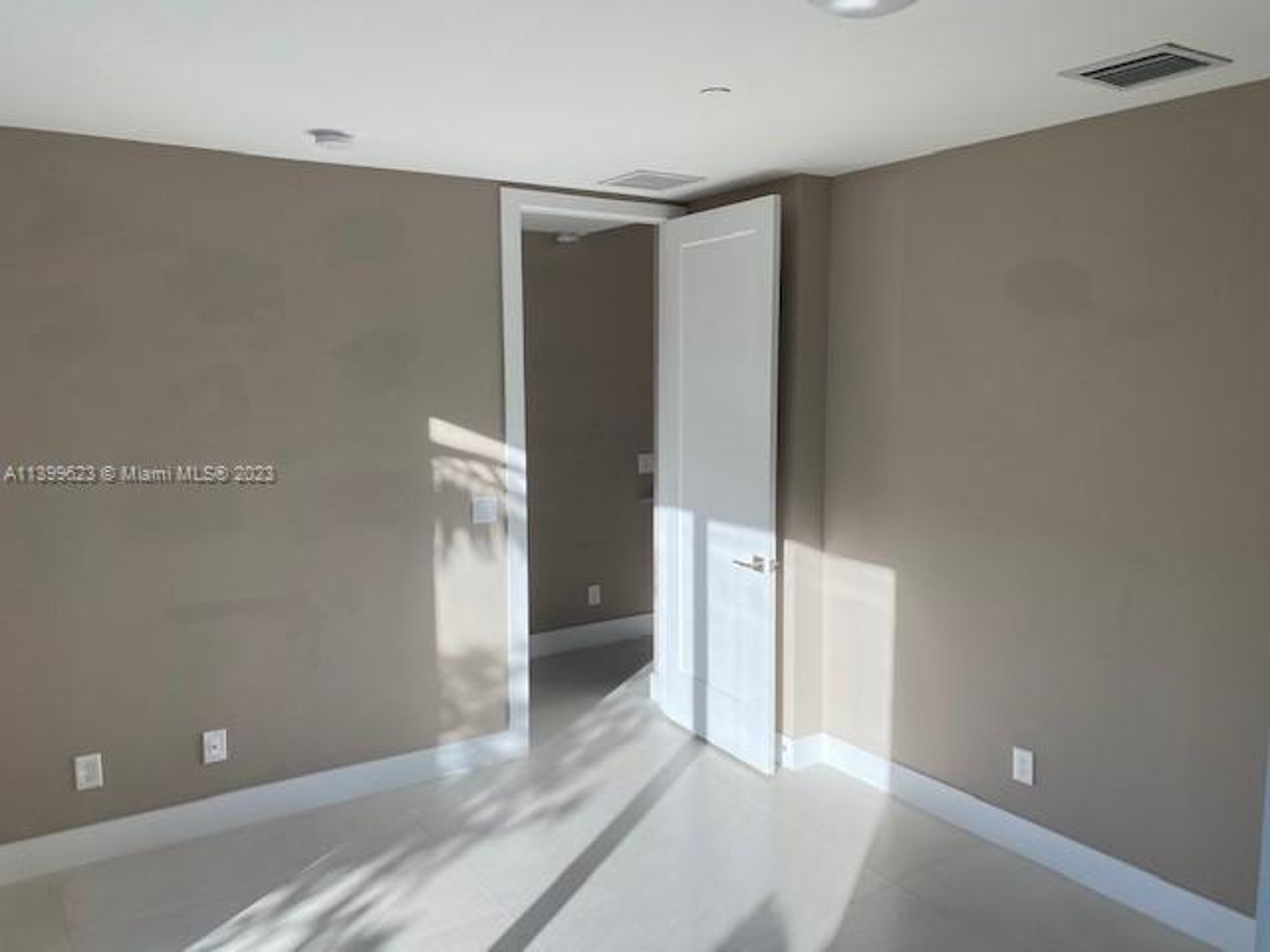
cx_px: 635
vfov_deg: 53.1
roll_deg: +0.2
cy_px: 476
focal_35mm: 26
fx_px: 954
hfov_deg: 67.3
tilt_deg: -7.9
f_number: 1.8
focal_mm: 4.25
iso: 32
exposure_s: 1/633
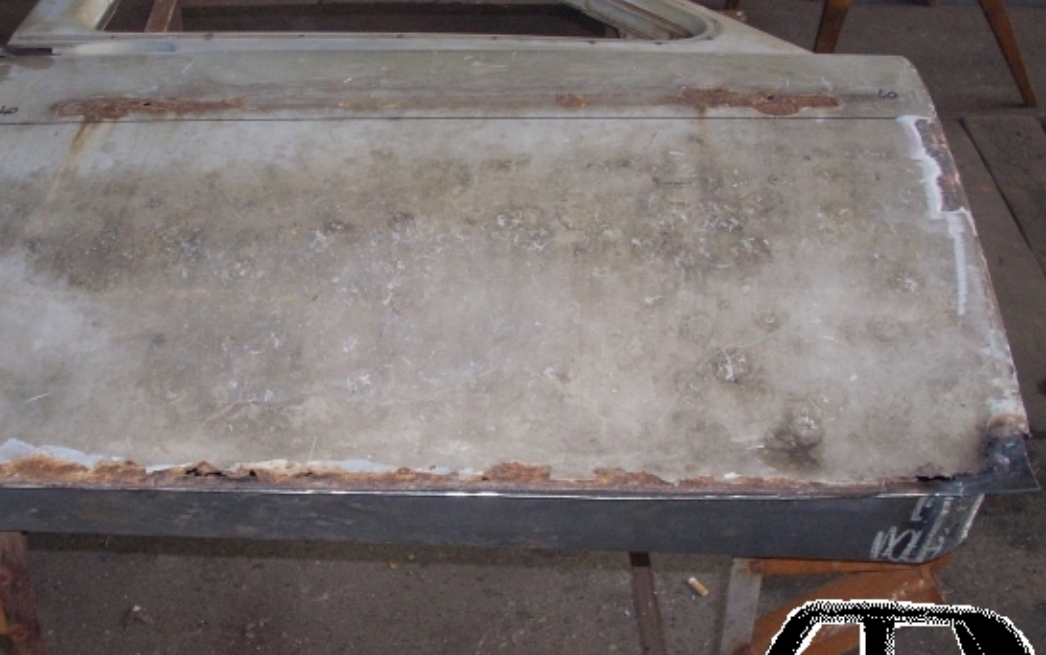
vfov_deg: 24.0
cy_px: 297
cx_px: 415
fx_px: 1540
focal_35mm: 54
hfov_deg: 37.4
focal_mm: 6.2
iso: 200
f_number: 2.8
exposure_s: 1/60
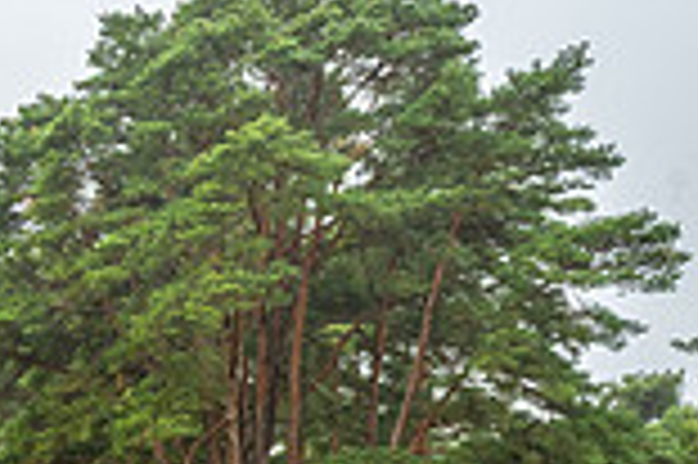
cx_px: -410
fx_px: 2247
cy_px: 687
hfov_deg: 15.9
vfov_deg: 11.3
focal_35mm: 116
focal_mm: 31
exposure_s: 1/200
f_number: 9
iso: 400
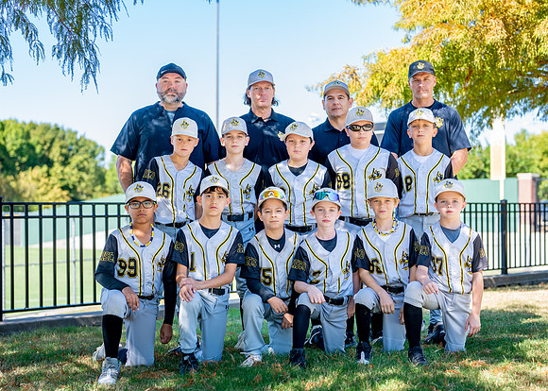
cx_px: 286
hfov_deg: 32.7
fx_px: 934
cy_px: 208
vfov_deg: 23.7
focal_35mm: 60
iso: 100
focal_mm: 50
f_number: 2.2
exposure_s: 1/500
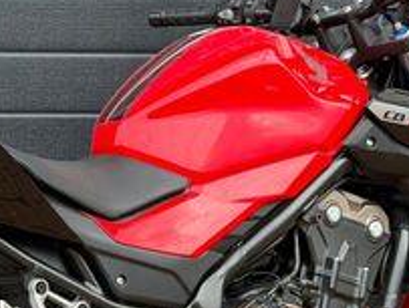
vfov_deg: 9.8
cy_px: 304
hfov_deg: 13.0
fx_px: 1787
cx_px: 113
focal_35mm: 151
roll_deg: +0.3
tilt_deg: -10.0
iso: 64
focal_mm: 6.76
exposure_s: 1/987
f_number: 1.78
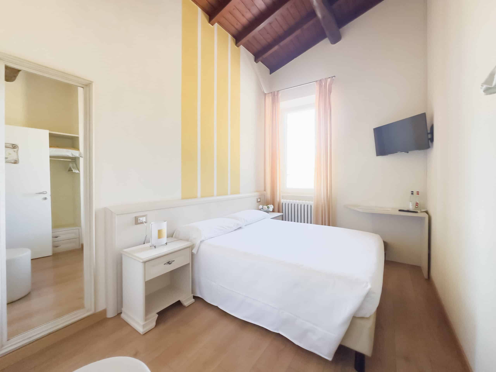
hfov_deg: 102.1
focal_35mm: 14
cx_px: 248
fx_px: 201
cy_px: 186
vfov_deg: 85.7
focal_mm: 2.22
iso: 200
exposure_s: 1/100
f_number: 2.2
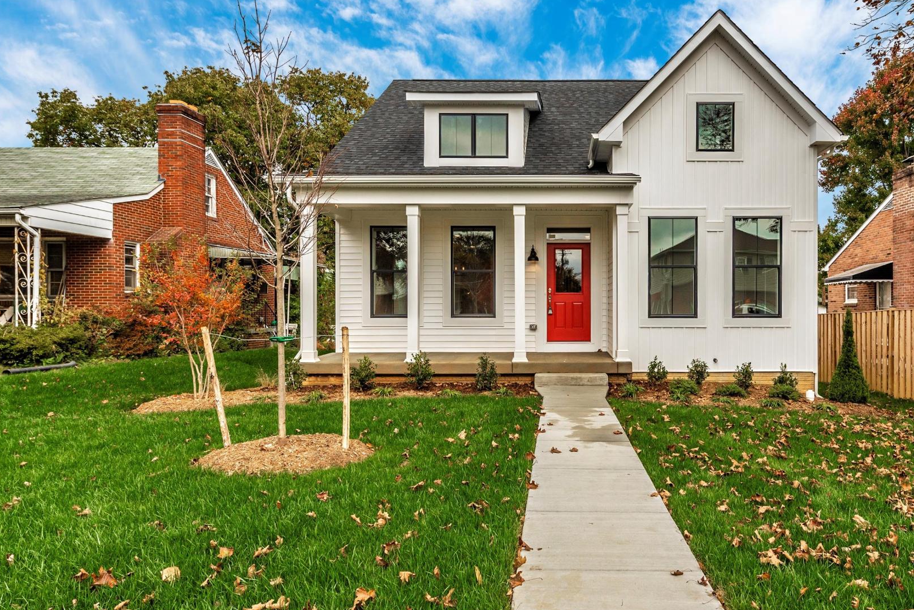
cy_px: 280
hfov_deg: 85.7
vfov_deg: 64.5
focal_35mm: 19
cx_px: 552
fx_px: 482
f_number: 8
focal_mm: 15
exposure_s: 1/640
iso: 320
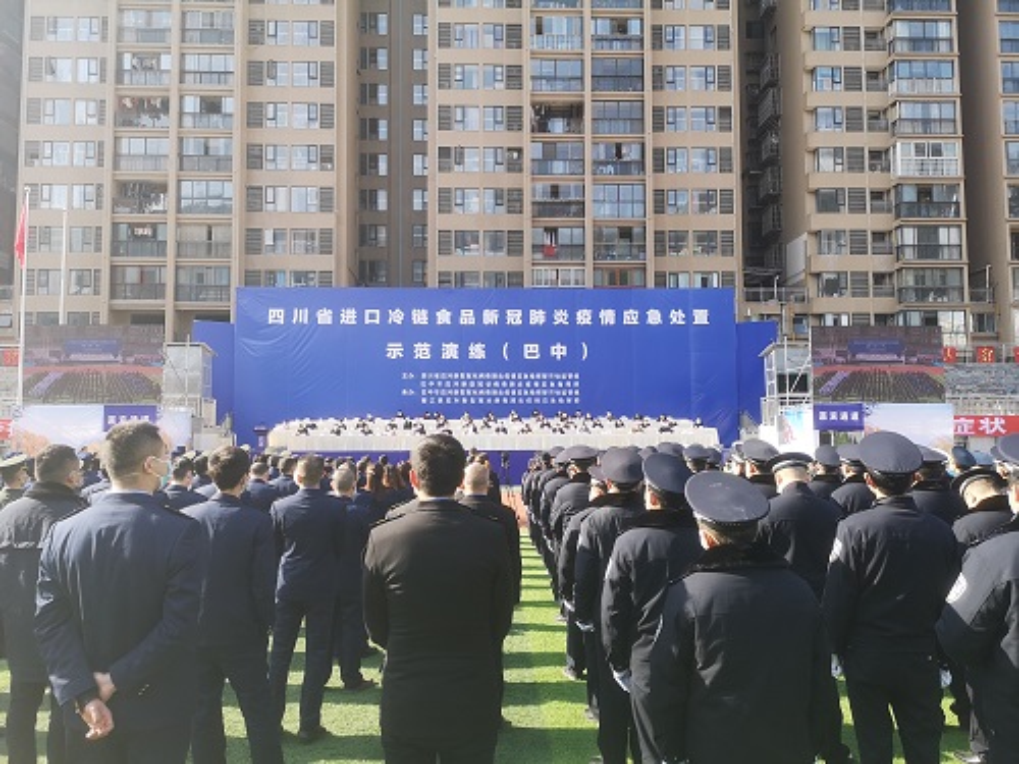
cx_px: 510
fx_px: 795
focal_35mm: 27
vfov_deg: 51.4
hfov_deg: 65.3
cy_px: 382
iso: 50
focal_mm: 5.58
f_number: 1.8
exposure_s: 1/389
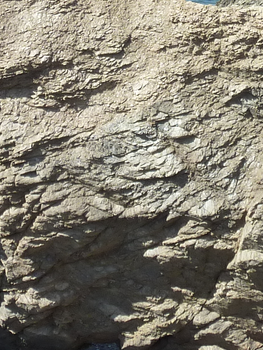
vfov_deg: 13.1
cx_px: 161
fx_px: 1519
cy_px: 42
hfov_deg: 9.9
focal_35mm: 150
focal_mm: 6.5
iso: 125
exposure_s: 1/500
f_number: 4.5
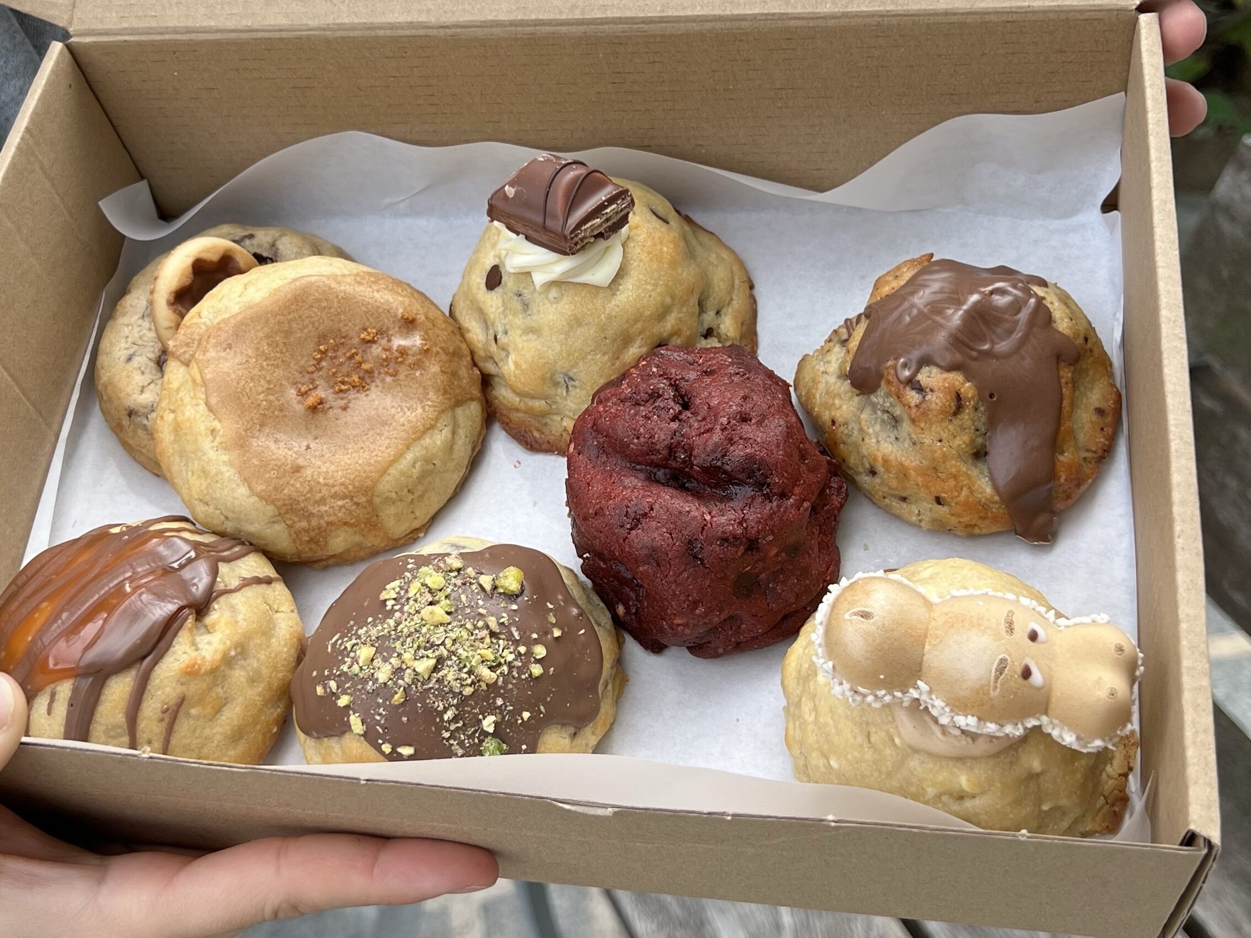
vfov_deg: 53.1
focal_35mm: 26
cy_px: 469
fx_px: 940
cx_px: 626
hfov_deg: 67.3
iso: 50
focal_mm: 5.7
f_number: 1.5
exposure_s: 1/1311
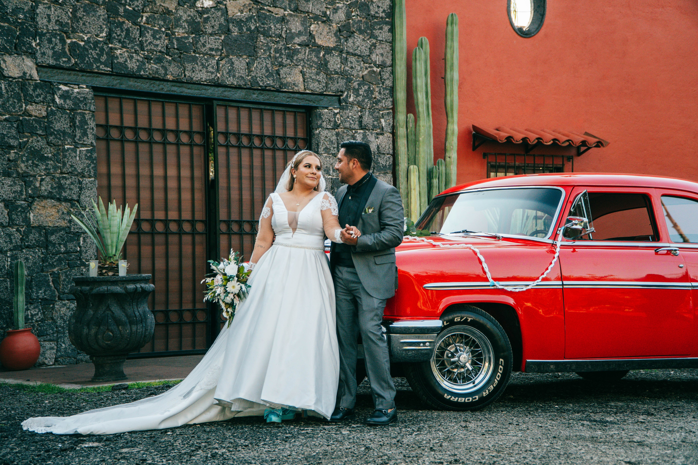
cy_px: 235
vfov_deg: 19.5
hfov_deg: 28.9
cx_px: 345
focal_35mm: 70
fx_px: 1354
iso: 500
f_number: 4
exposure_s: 1/1000
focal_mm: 46
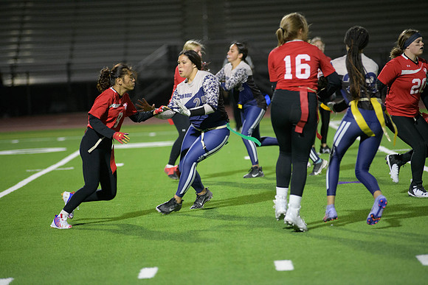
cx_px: 214
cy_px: 142
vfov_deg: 6.9
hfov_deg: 10.3
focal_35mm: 200
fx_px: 2378
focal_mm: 200
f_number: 2.8
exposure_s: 1/640
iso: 4000
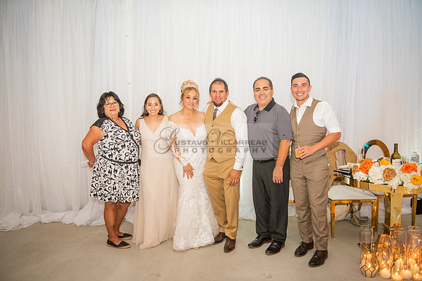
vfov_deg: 42.3
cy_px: 140
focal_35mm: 31
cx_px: 211
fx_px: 363
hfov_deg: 60.3
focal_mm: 31
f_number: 2.8
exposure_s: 1/160
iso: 1000
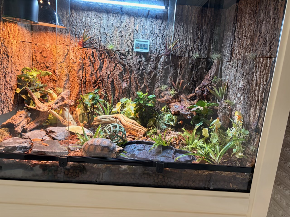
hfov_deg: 67.3
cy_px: 108
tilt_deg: -11.6
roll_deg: -5.4
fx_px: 218
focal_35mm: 26
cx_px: 145
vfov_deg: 53.1
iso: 160
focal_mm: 5.96
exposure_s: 1/60
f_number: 1.6
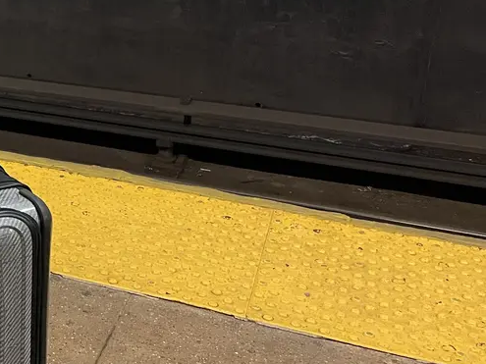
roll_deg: +2.1
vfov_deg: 23.1
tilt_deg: -19.9
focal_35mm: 63
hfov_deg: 27.2
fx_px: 884
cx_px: -91
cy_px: 104
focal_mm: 4.2
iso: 400
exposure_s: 1/60
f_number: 1.6
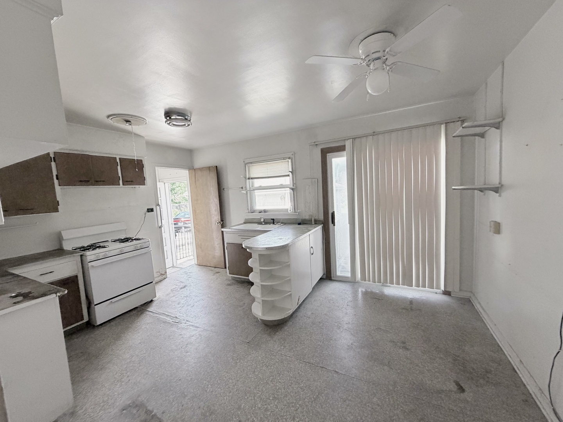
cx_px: 282
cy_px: 211
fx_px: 228
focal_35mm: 14
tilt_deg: -4.8
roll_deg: +4.3
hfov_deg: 102.1
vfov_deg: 85.7
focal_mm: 2.22
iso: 320
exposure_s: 1/121
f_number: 2.2
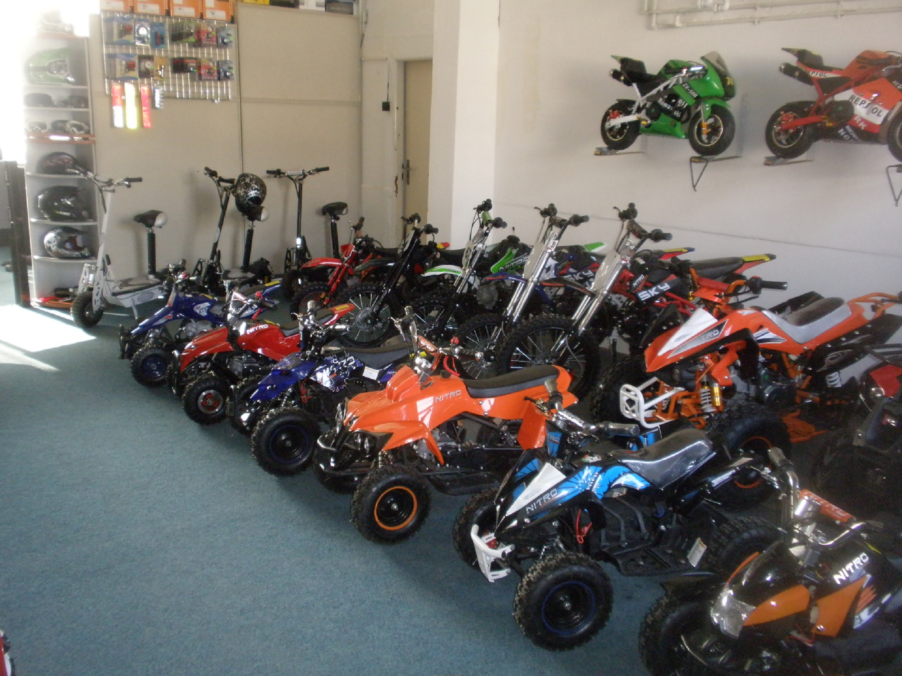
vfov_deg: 38.7
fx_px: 964
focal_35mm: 37
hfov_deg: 50.1
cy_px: 338
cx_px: 451
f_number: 3.5
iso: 200
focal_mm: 6.6
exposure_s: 1/30
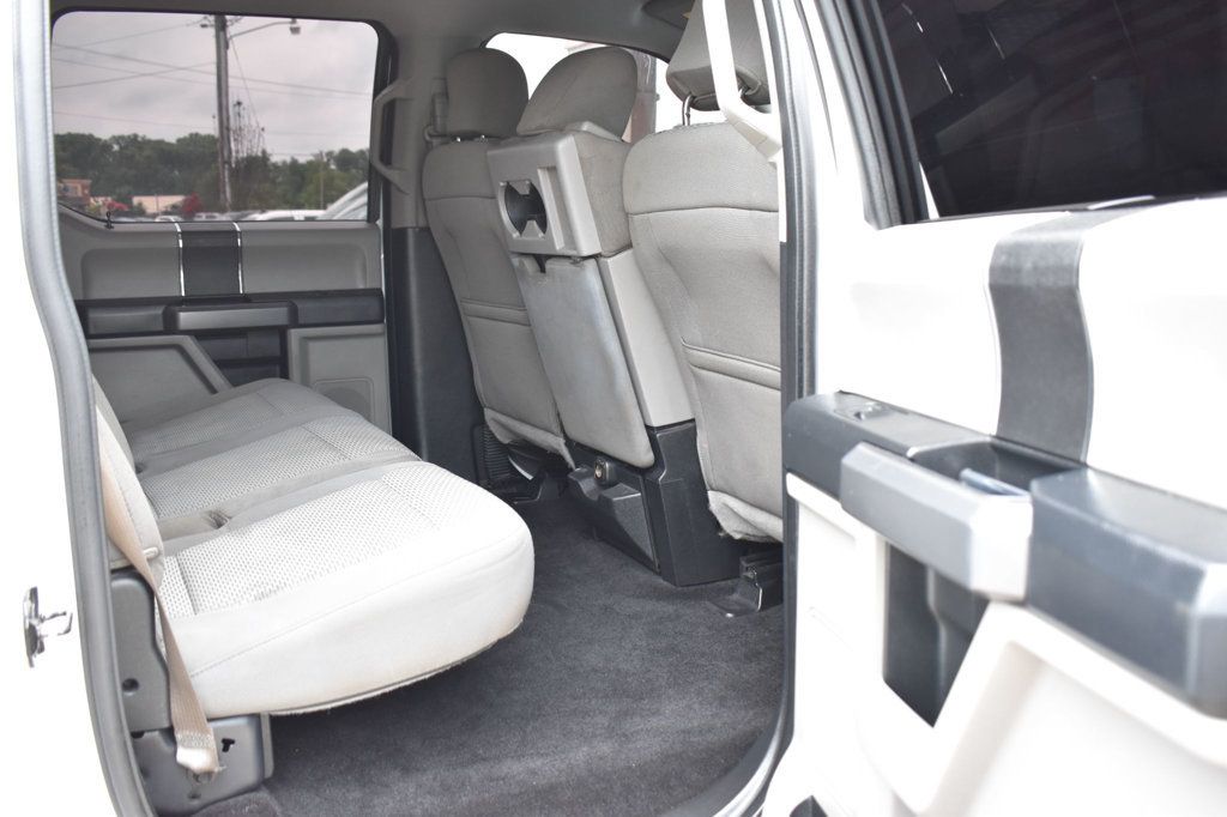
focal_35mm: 34
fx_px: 1175
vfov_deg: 38.3
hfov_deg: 55.1
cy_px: 408
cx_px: 614
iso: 800
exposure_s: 1/125
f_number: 5
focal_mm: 23
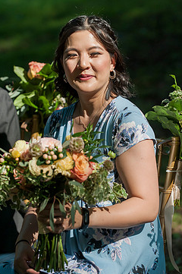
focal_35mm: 137
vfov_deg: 15.0
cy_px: 127
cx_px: 97
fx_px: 1041
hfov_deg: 10.0
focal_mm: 110
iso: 800
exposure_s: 1/6400
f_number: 3.5
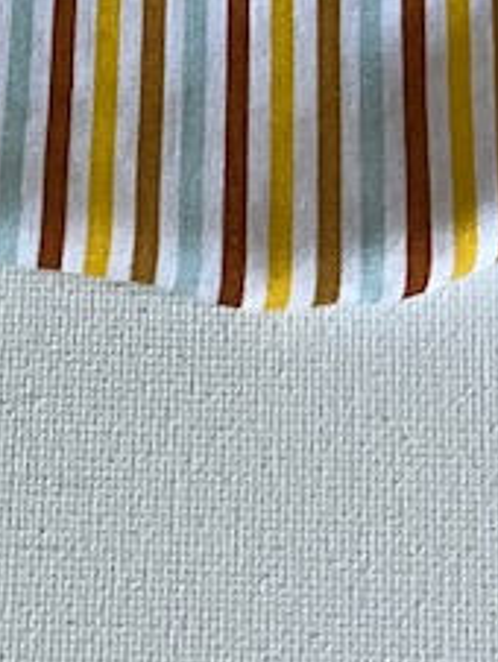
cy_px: -899
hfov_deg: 9.0
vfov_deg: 10.5
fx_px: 3140
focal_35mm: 164
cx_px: -23
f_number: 1.8
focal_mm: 3
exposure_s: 1/100
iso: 16
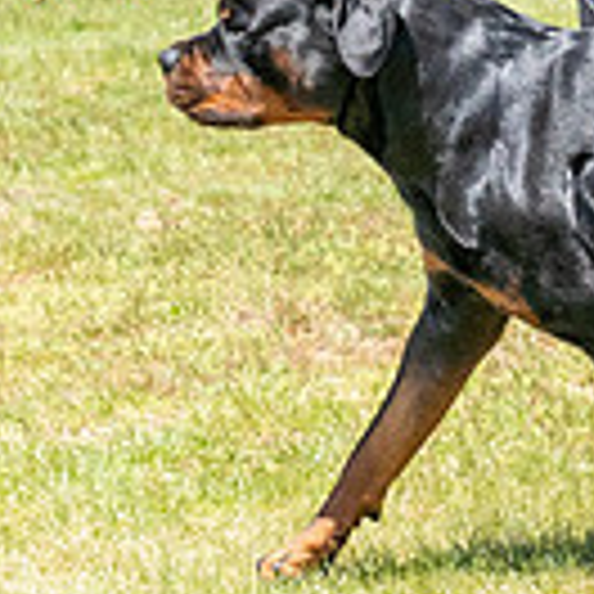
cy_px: -92
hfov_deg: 3.6
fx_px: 9358
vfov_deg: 3.6
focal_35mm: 482
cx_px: 594
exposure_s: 1/2500
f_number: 6.3
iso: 1600
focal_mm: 86
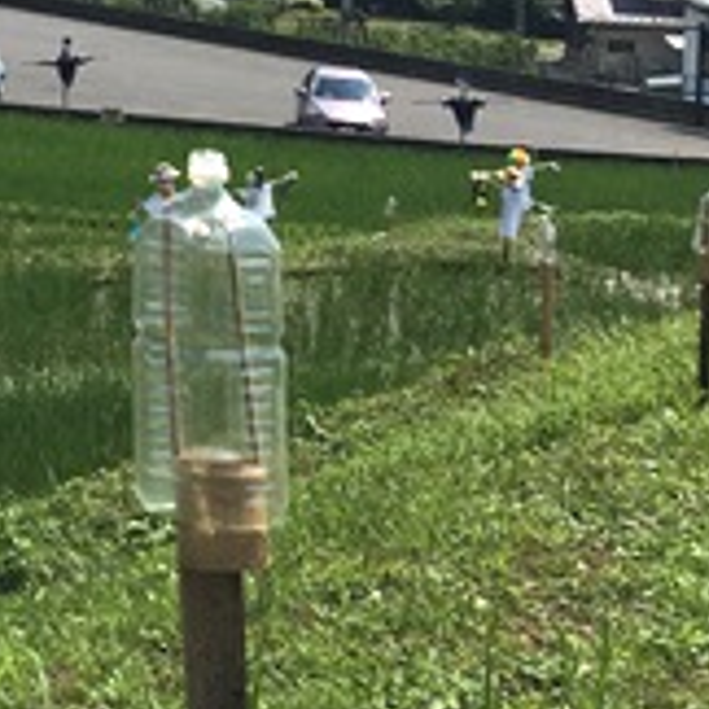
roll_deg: -1.9
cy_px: -193
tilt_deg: -0.4
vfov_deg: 14.7
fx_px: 2642
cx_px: -840
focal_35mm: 114
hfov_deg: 12.7
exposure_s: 1/2564
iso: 25
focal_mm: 4.15
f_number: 2.2
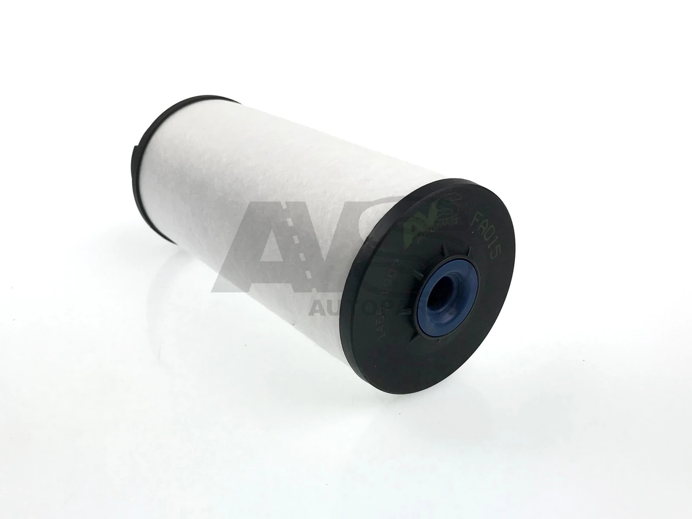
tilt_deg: -26.6
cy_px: 260
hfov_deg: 63.4
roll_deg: -0.9
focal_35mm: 28
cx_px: 346
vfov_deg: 49.7
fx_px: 560
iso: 20
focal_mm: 3.99
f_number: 1.8
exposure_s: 1/230
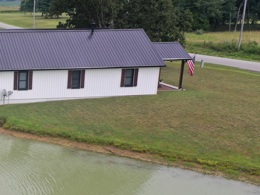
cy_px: 161
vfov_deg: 21.9
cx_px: -54
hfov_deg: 26.1
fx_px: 496
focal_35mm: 66
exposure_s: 1/240
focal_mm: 10.26
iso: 100
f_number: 5
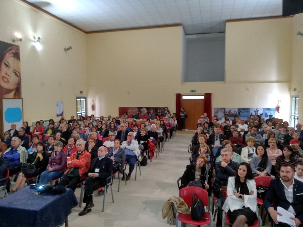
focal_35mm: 26
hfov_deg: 67.3
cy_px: 114
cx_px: 152
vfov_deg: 53.1
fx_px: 228
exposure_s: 1/20
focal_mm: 3.82
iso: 800
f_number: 2.2
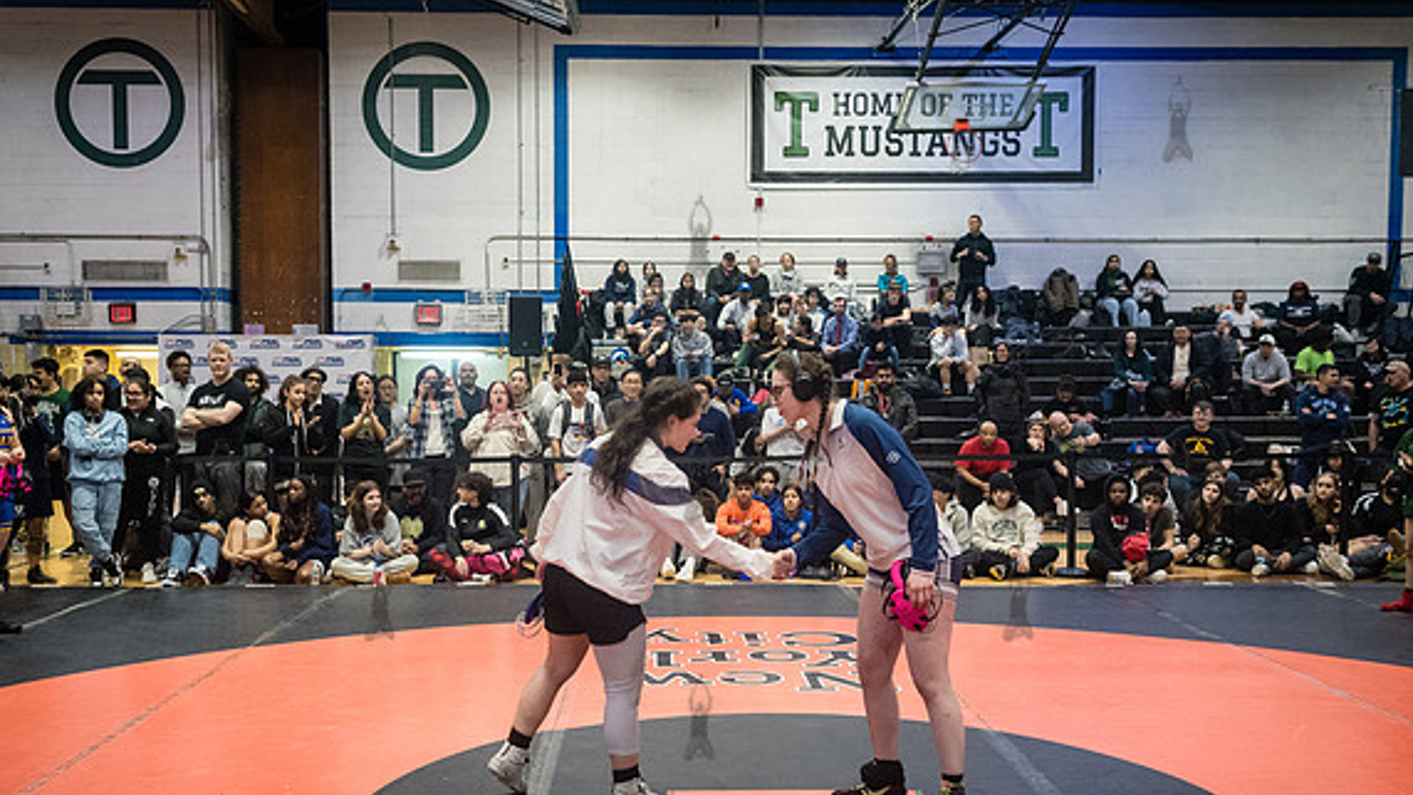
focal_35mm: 38
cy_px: 477
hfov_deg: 52.8
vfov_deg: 31.1
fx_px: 1424
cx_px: 690
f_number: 4
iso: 6400
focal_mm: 35
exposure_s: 1/400
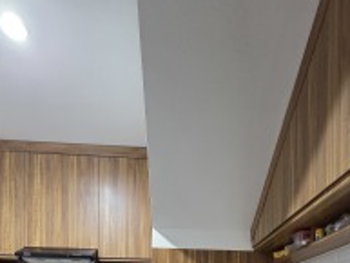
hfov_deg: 64.9
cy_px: 315
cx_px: 204
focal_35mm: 27
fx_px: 273
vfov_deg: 38.3
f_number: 2.2
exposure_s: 1/50
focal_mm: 2.2
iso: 400
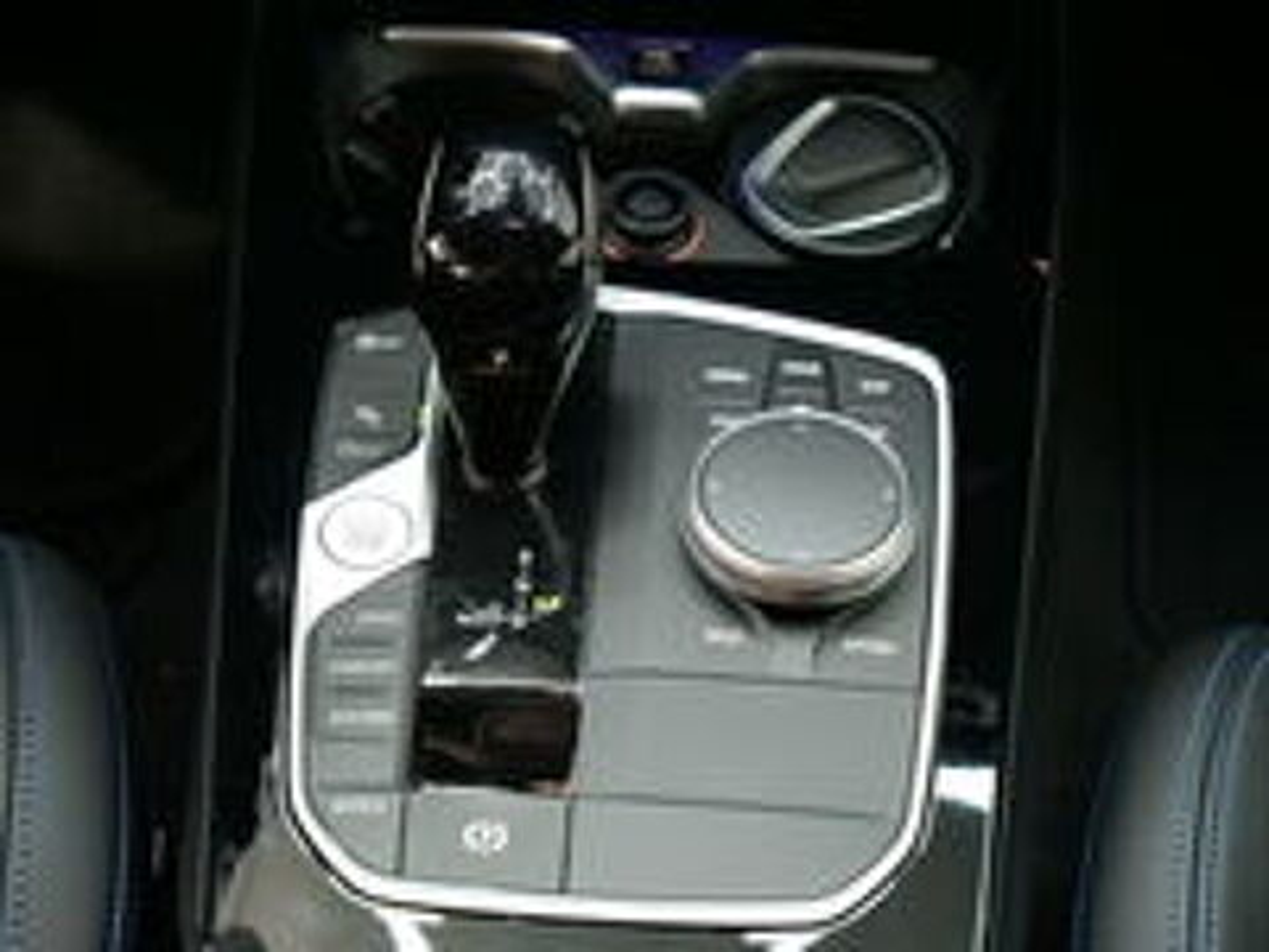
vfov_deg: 19.4
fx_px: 2786
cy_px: 476
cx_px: 634
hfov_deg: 25.7
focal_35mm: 76
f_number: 3.9
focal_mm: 38
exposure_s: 1/30
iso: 3200
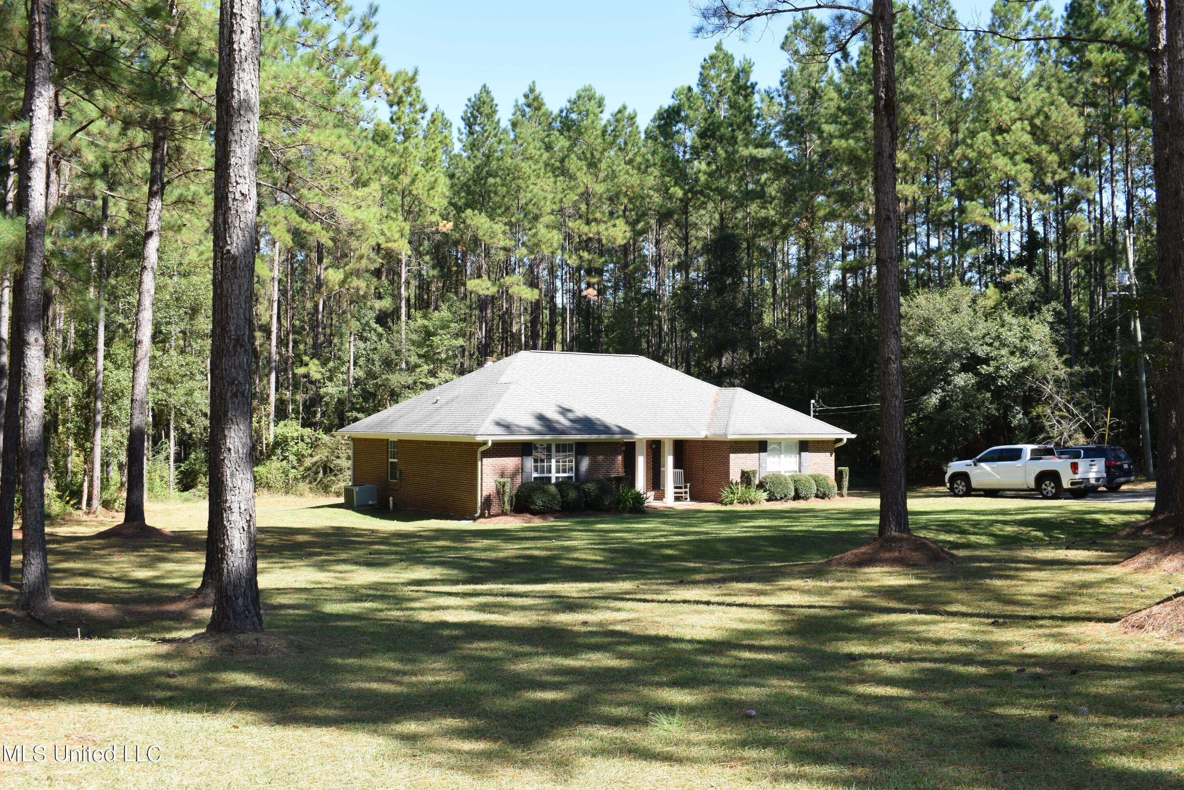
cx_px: 592
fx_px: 1184
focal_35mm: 36
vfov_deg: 36.9
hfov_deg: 53.1
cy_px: 395
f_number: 9
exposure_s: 1/60
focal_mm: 24
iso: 100
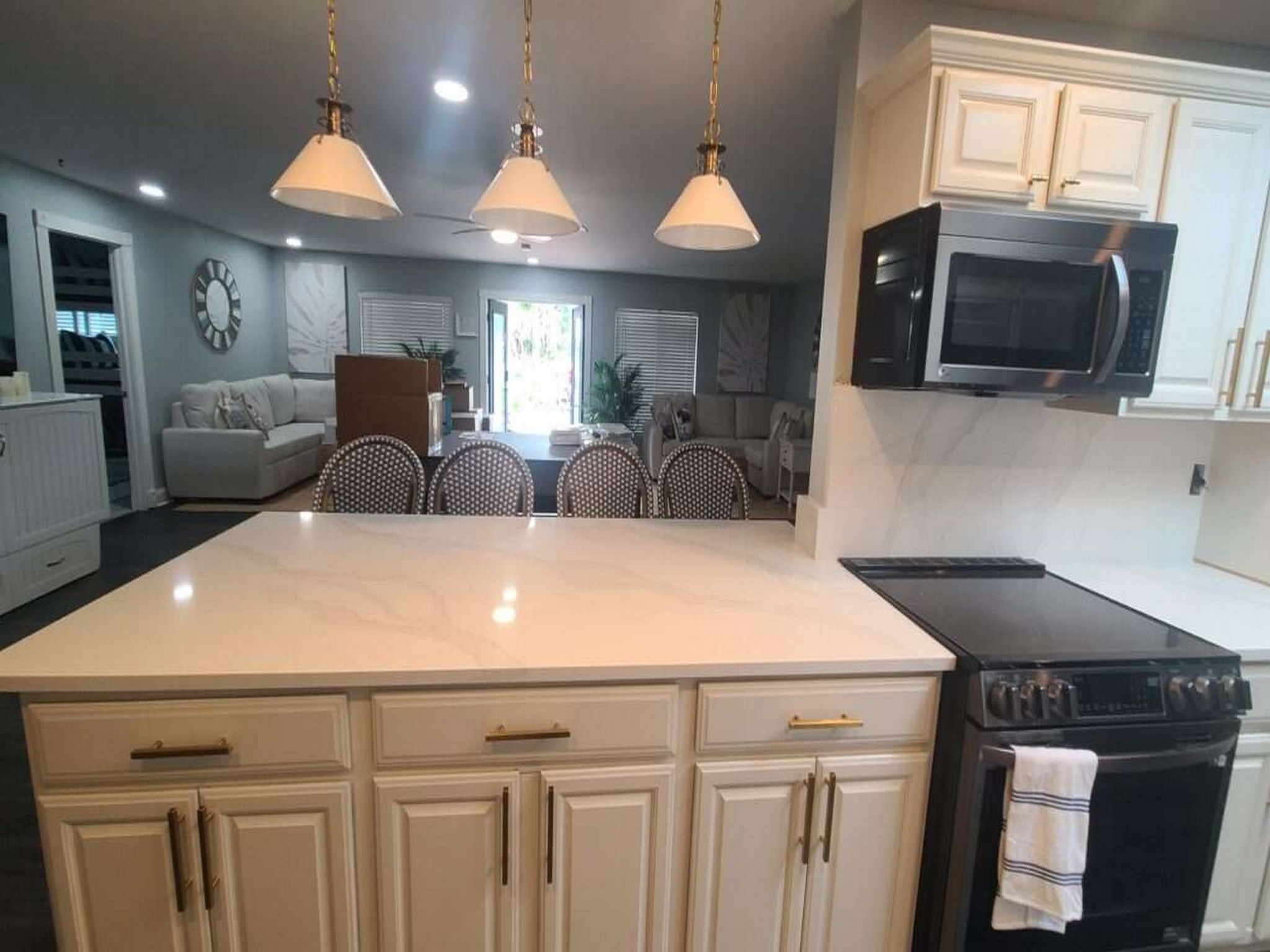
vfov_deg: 89.9
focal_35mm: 13
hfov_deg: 106.2
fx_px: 477
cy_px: 476
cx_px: 635
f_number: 2.2
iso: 125
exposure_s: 1/60
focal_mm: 2.2
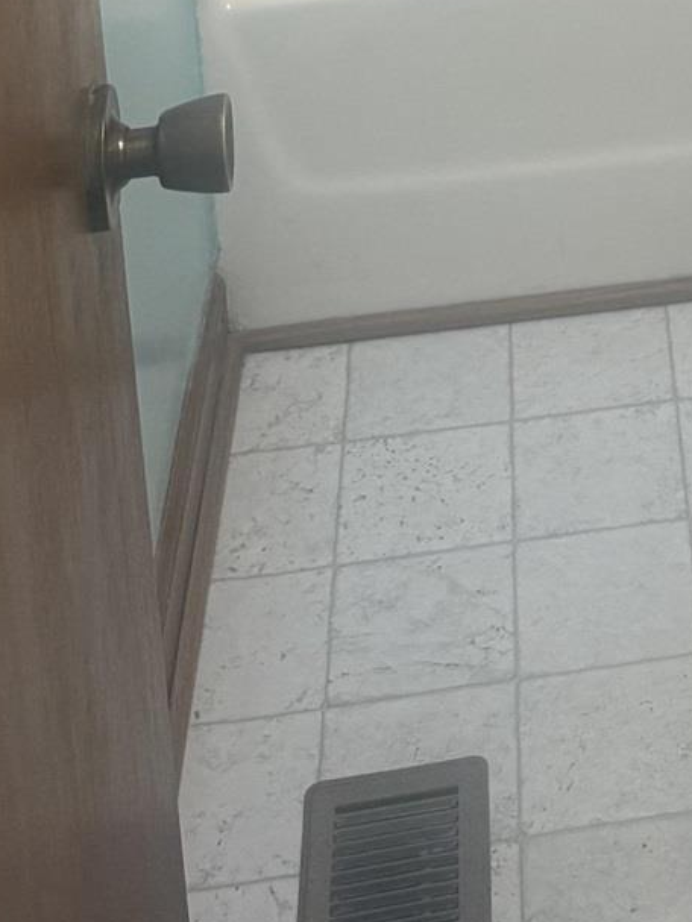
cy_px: -769
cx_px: 932
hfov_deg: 15.4
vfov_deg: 17.3
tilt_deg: -12.4
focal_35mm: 91
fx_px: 2426
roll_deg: -0.3
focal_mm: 6.76
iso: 160
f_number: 1.78
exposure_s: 1/60
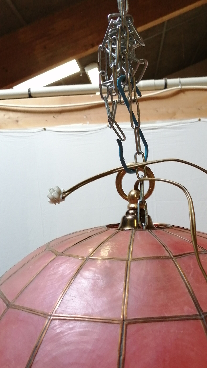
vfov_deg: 52.4
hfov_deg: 31.1
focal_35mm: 38
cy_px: 222
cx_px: 129
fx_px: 371
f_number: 1.8
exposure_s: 1/33.3
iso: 80
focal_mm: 3.46
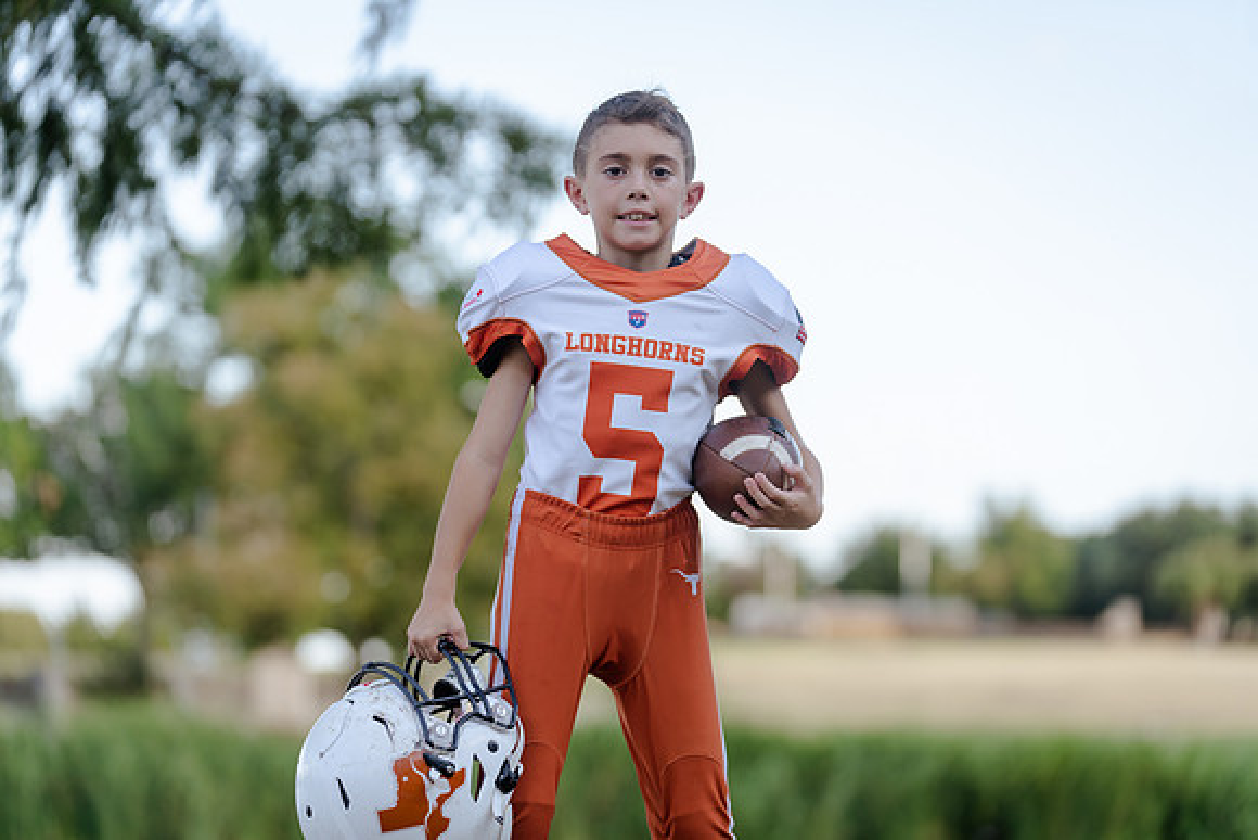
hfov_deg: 15.5
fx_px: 4614
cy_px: 420
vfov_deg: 10.4
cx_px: 629
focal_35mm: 132
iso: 125
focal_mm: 132
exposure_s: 1/320
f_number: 3.2
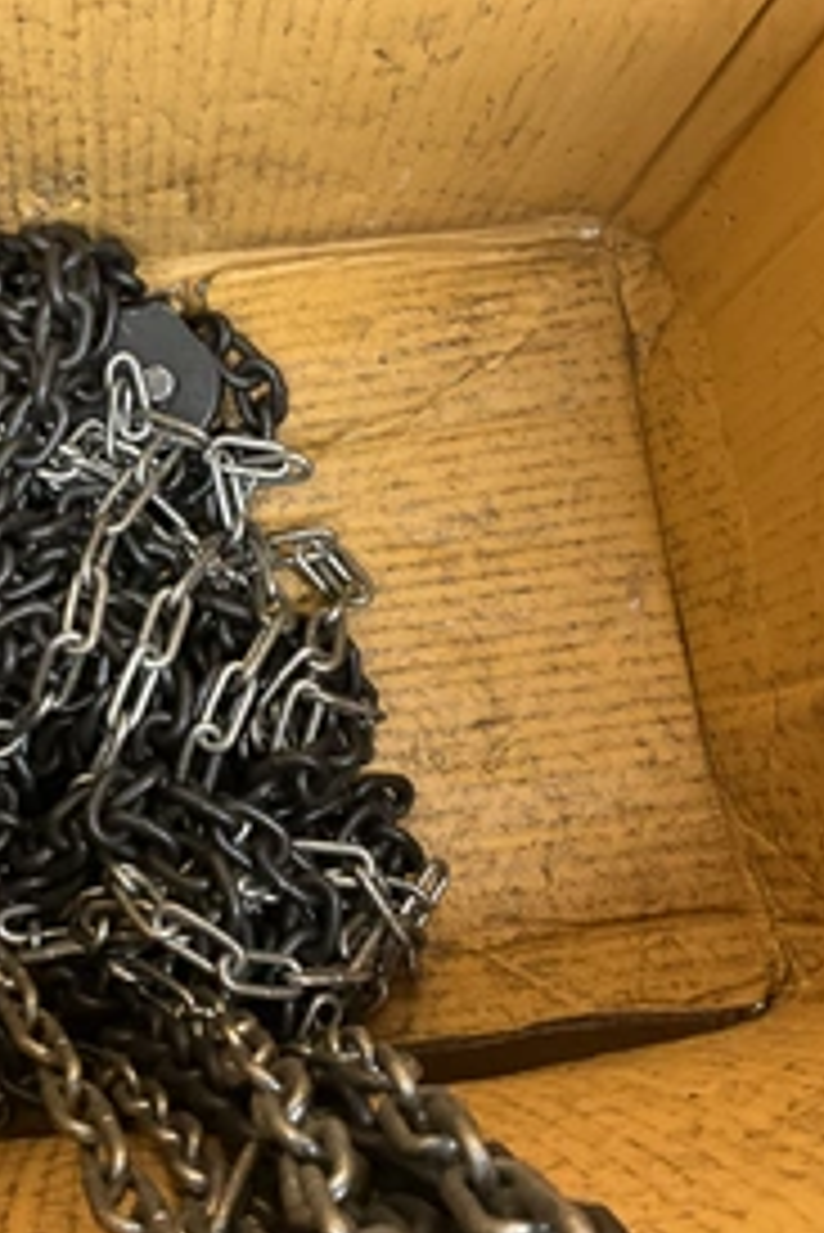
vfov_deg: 44.5
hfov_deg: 29.6
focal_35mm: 44
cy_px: 585
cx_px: 126
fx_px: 1509
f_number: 1.8
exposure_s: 1/60
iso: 160
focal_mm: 3
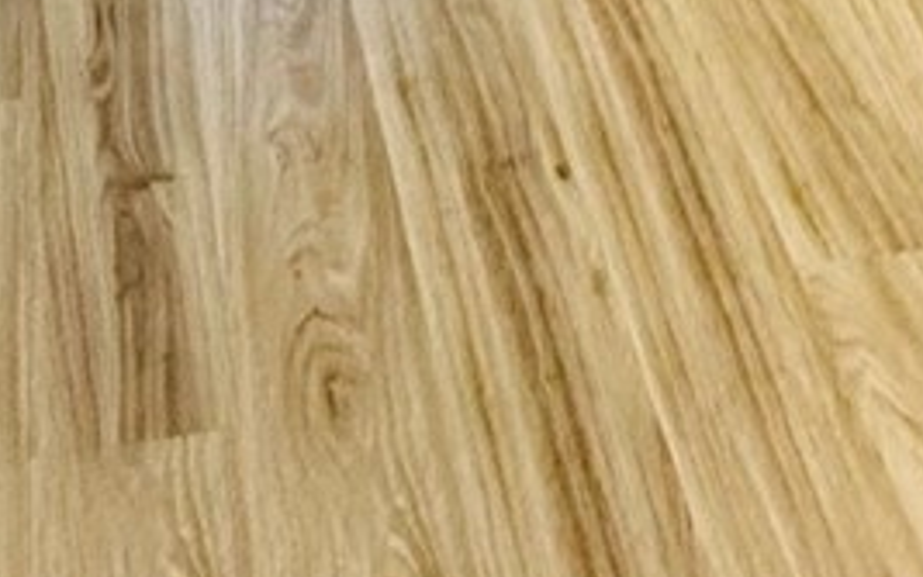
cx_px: 439
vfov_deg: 10.3
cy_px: -1195
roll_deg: -1.6
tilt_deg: -8.3
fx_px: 2239
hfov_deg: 23.3
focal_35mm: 89
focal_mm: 2.22
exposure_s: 1/60
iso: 200
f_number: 2.2
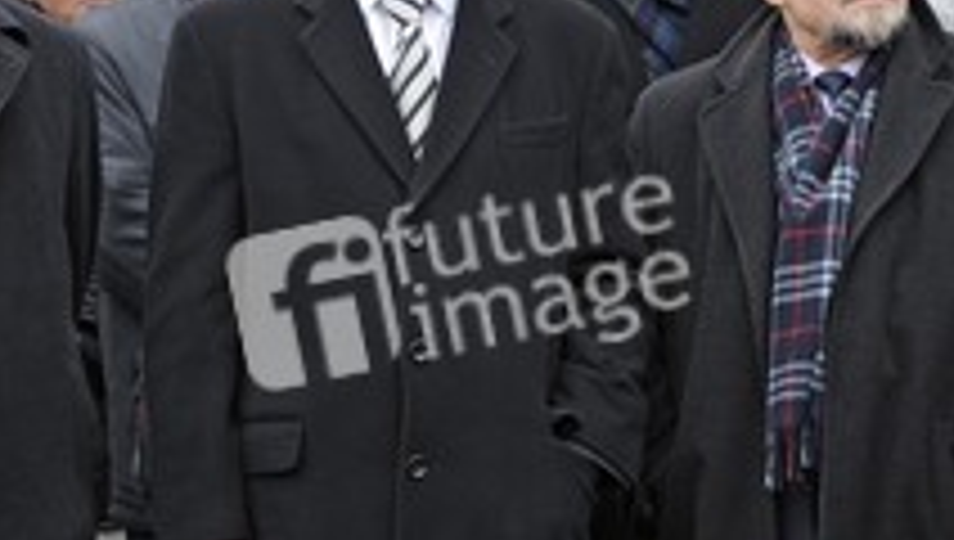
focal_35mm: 134
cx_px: 590
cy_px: 508
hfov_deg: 16.0
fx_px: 3395
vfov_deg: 9.1
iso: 500
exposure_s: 1/160
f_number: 5.6
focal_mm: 68
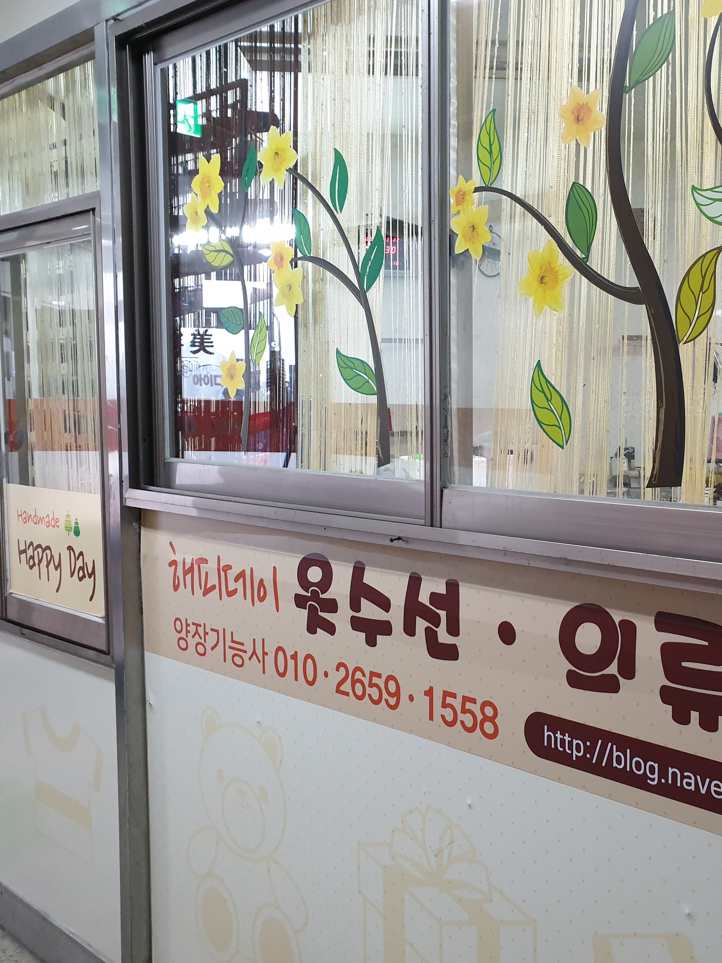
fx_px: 973
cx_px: 543
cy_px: 483
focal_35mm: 35
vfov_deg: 52.6
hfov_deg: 39.6
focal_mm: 4.3
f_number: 2.4
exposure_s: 1/60
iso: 320
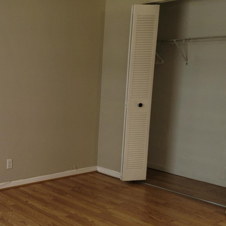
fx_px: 369
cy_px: 144
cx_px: -12
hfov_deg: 31.0
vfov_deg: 33.8
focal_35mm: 50
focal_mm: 7
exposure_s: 1/120
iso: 250
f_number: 1.8
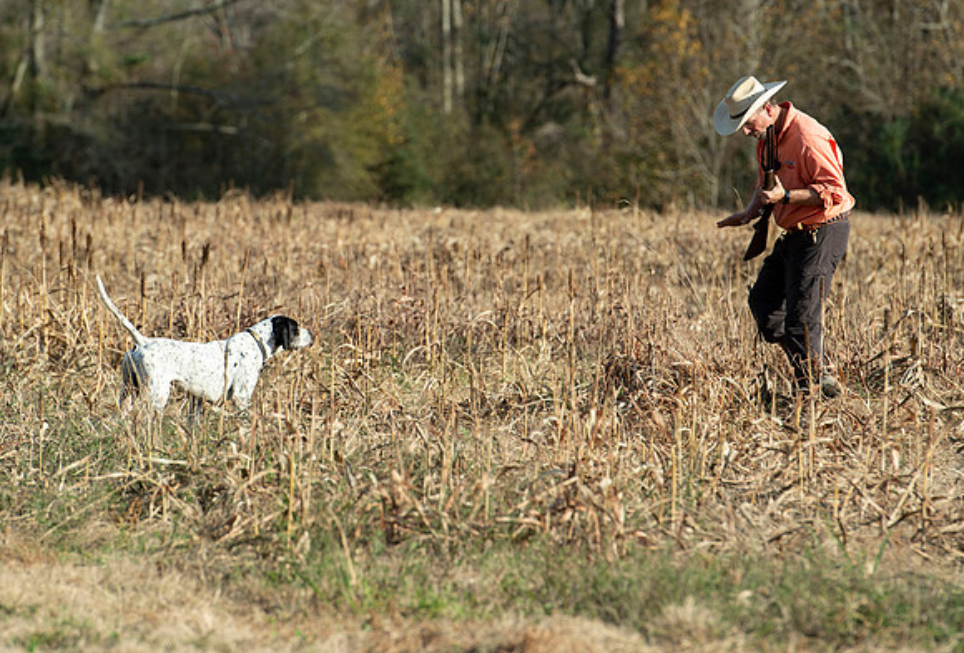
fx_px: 8417
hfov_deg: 6.6
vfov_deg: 4.4
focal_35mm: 313
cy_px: 239
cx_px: 441
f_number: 5.6
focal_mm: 200
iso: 125
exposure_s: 1/500
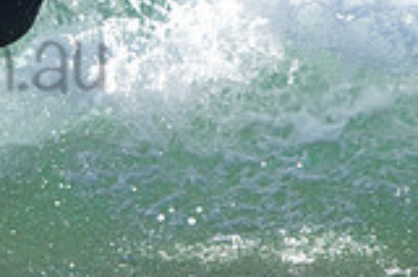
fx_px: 13268
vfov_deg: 1.2
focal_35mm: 1145
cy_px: 30
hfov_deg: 1.8
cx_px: -170
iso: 320
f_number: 5.6
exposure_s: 1/1250
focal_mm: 210
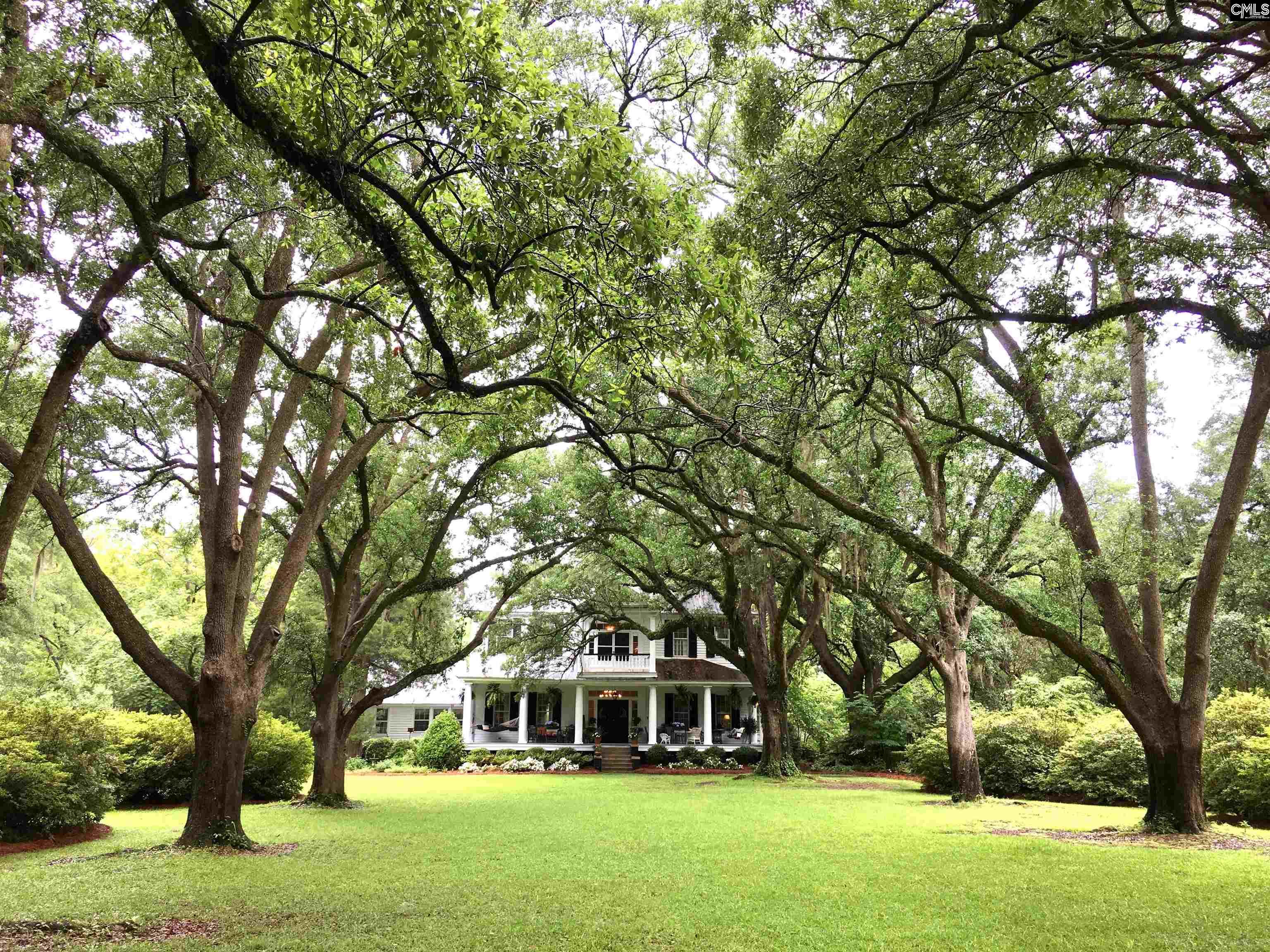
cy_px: 476
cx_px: 635
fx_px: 1064
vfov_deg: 48.2
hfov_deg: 61.7
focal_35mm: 29
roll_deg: +0.0
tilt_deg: +16.5
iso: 32
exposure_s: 1/120
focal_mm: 4.15
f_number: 2.2
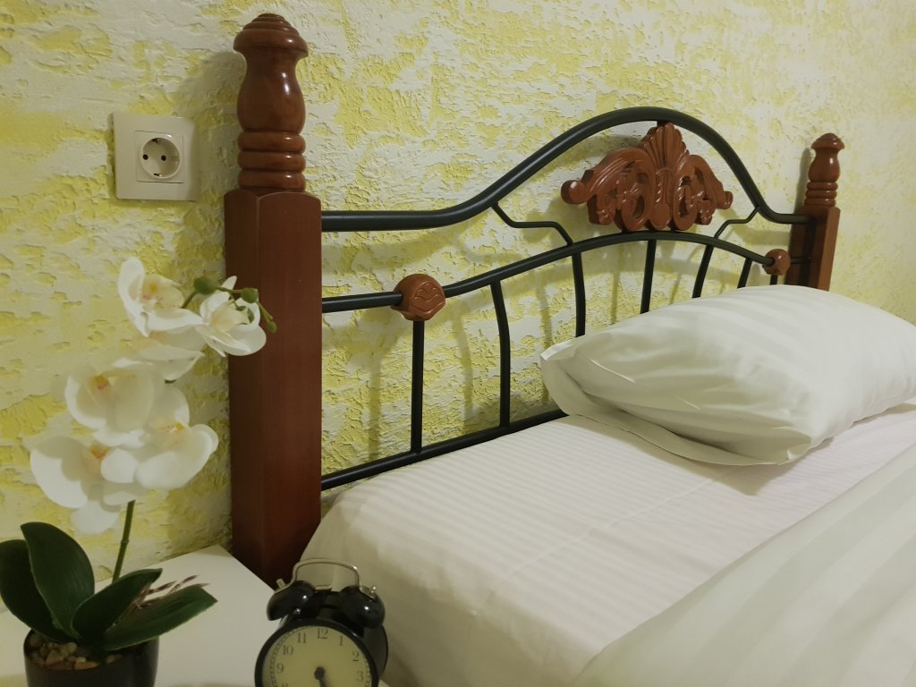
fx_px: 688
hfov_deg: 67.3
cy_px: 344
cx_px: 458
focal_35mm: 26
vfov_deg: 53.1
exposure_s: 1/10
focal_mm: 4.2
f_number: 1.7
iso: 200
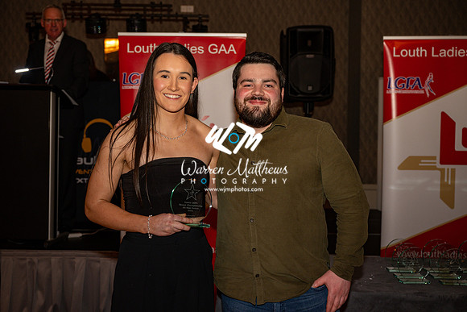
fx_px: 584
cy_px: 156
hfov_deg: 43.6
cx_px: 234
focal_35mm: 45
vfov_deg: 29.9
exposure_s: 1/125
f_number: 4
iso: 500
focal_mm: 45
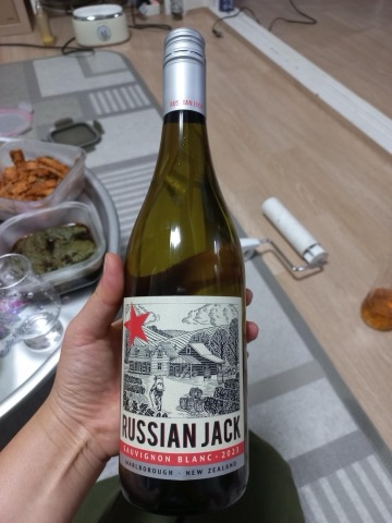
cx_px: 196
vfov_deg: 69.4
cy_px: 262
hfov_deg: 54.9
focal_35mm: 25
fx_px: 377
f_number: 1.8
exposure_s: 1/30
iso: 200
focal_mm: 4.6
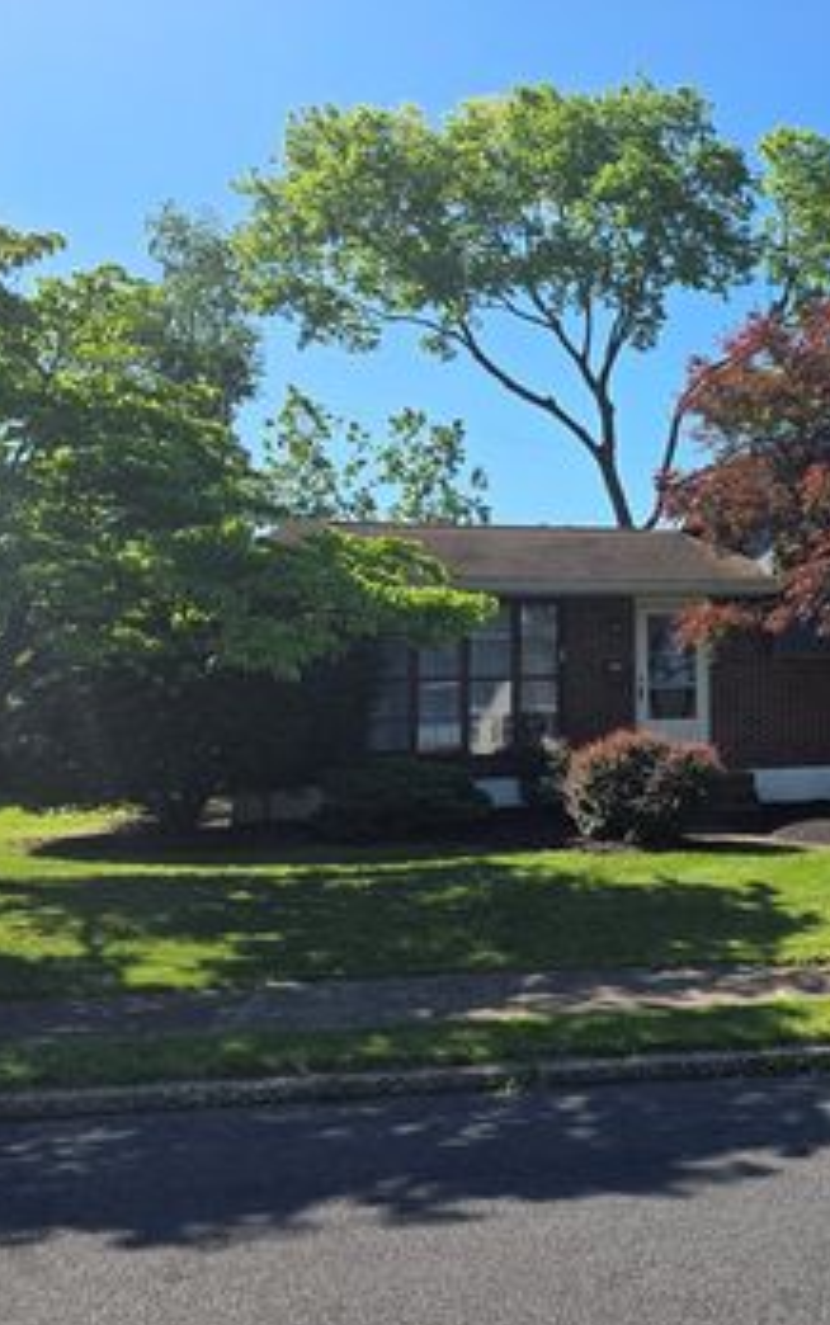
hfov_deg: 32.7
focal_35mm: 35
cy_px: 634
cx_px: 872
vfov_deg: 55.3
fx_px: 1265
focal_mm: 6.25
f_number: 1.7
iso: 80
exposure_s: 1/3282
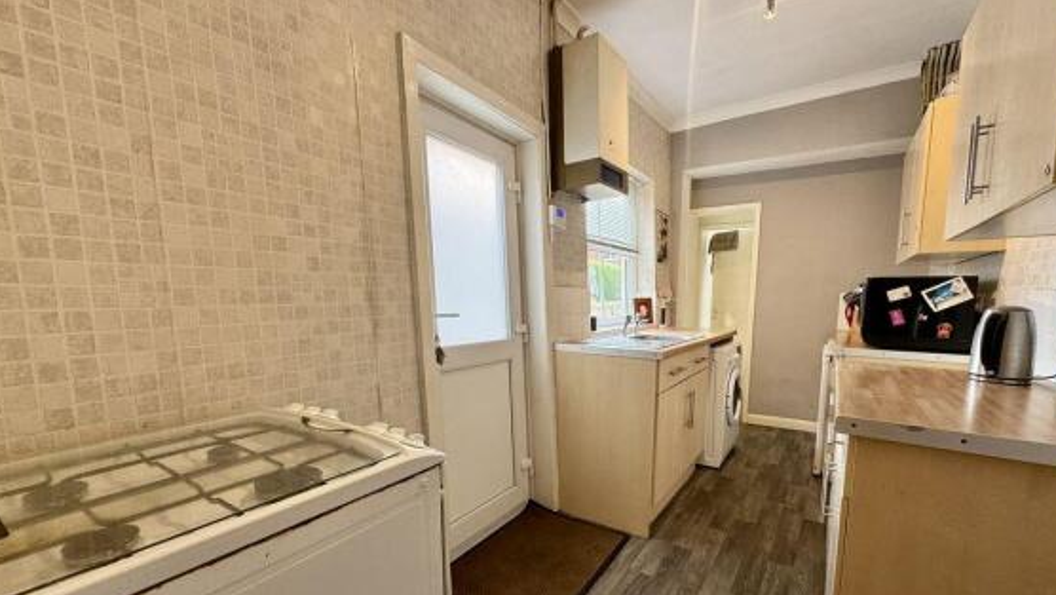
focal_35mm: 16
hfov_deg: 99.3
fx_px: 448
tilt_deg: -8.3
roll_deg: +0.4
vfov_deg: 66.7
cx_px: 542
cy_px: 347
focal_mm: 2.22
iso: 100
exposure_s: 1/99
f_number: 2.2
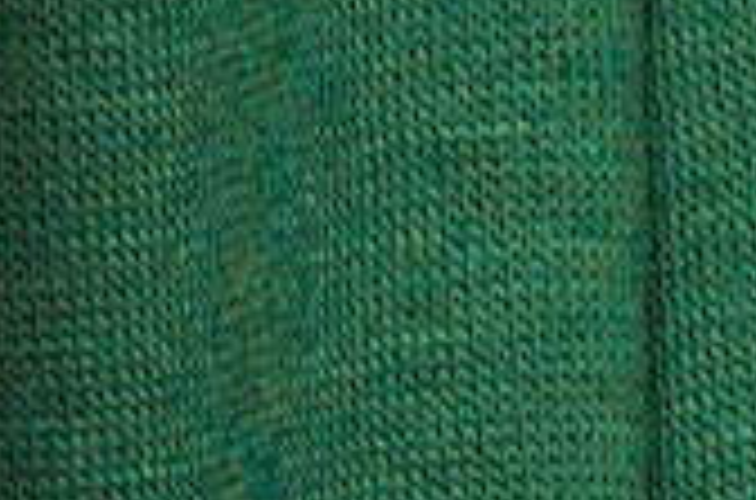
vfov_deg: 2.4
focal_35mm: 564
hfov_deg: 3.7
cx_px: 729
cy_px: 619
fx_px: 11806
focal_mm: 105
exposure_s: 1/800
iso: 200
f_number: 11
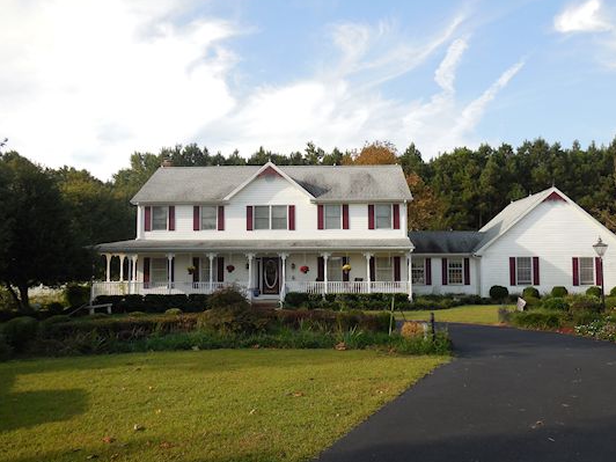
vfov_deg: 45.4
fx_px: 552
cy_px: 227
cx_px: 317
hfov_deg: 58.3
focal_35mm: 31
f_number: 3.2
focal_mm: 5.3
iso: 125
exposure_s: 1/500
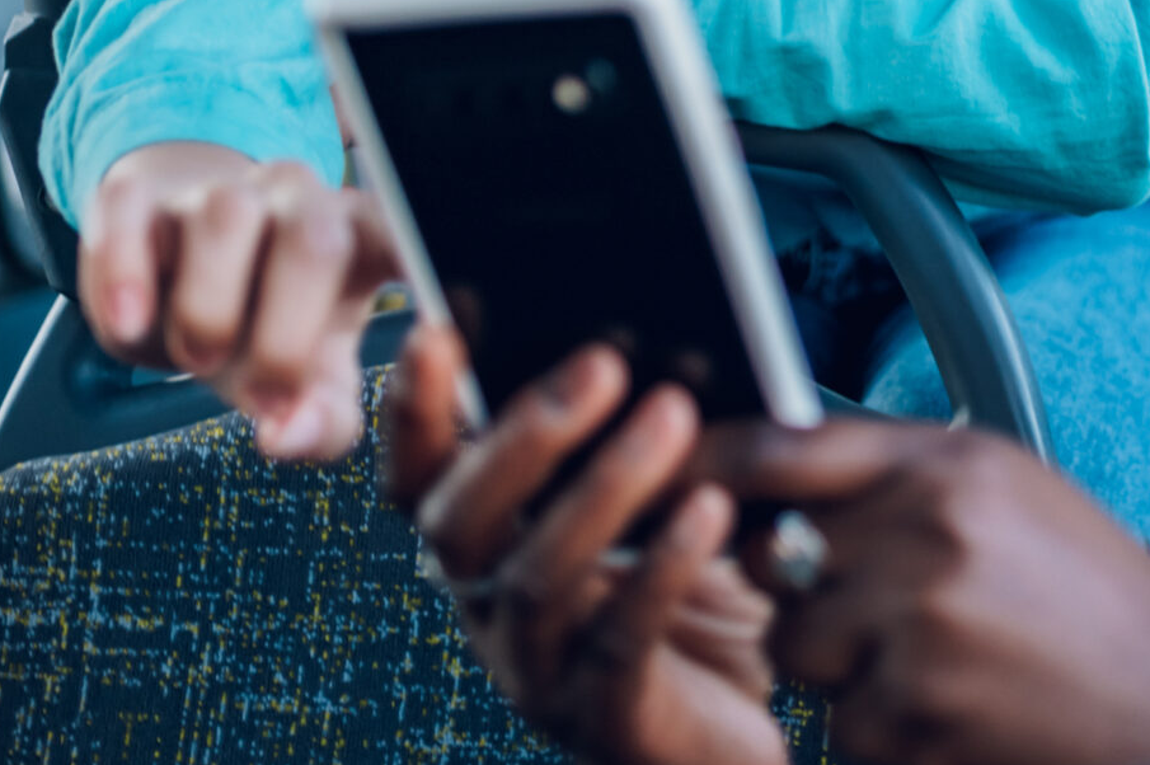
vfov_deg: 13.4
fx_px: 3160
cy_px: -184
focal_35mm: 99
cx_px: 1193
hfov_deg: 19.9
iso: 320
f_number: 1.8
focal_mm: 35
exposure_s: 1/250
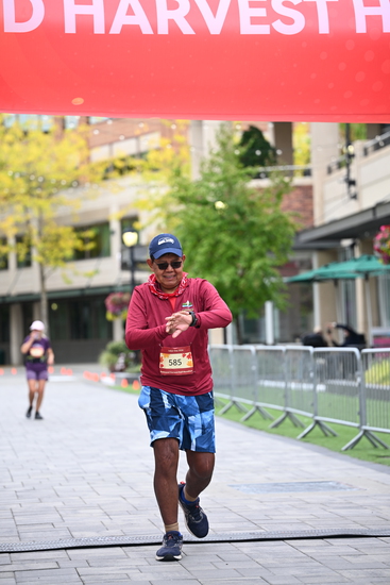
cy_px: 292
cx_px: 195
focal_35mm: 103
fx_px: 1673
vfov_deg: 19.8
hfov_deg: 13.3
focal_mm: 103
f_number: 2.8
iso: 400
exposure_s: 1/1000
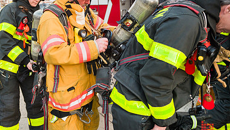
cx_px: 70
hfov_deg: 51.4
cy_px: 36
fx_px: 232
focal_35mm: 38
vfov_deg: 30.8
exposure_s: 1/320
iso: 1000
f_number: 3.2
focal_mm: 24
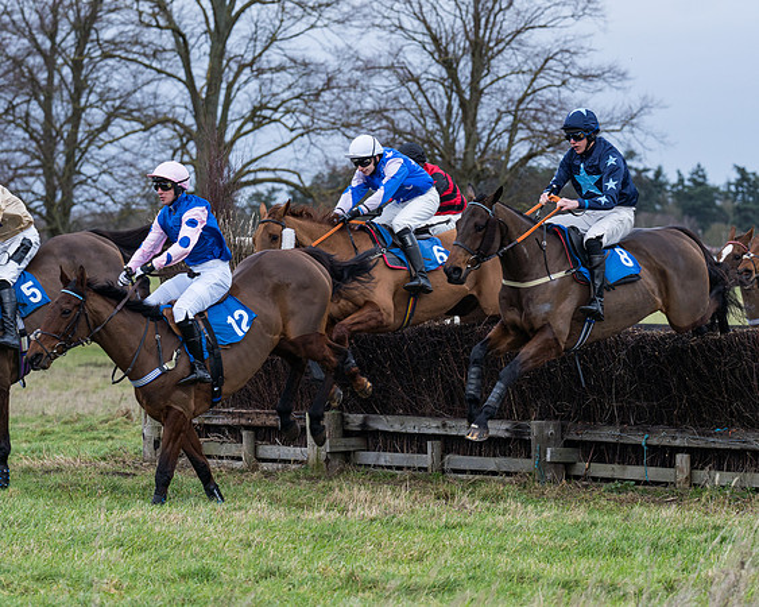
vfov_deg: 8.9
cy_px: 288
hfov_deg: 11.1
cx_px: 414
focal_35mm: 173
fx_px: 3889
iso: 400
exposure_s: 1/1600
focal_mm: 135
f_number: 4.5
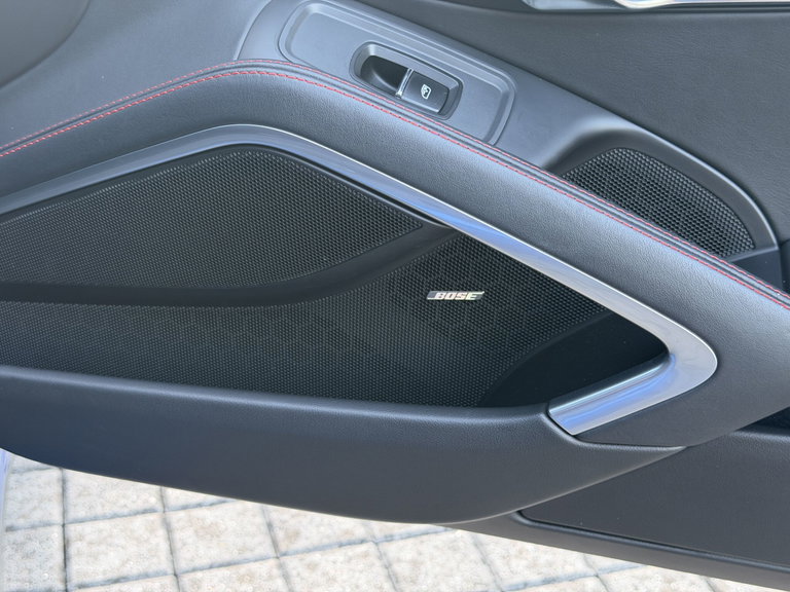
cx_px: 395
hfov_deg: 39.7
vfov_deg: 30.3
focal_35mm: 48
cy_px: 296
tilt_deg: -26.9
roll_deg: -2.9
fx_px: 1095
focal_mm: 6.76
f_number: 1.78
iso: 160
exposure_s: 1/60
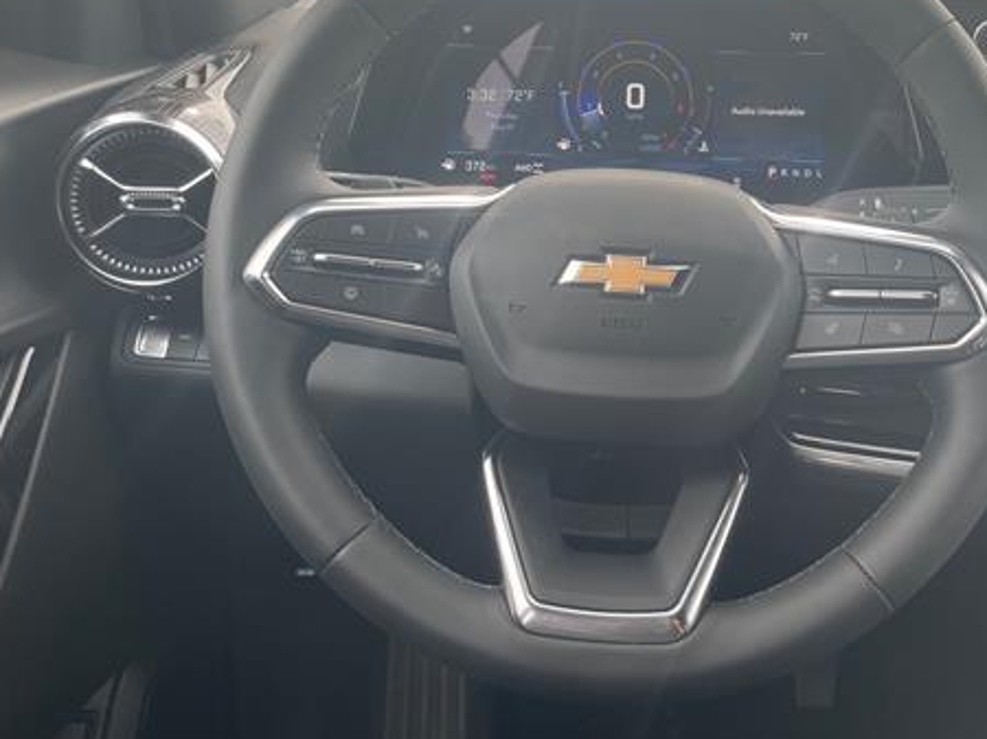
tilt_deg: -22.7
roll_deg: -2.9
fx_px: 1054
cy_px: 257
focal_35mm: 37
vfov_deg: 38.3
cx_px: 649
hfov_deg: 49.4
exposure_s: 1/121
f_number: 1.6
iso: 40
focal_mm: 4.2
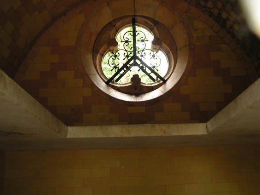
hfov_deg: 41.2
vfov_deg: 31.5
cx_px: 145
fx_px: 346
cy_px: 90
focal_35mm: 46
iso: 100
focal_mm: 6.2
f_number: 2.8
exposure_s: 1/20
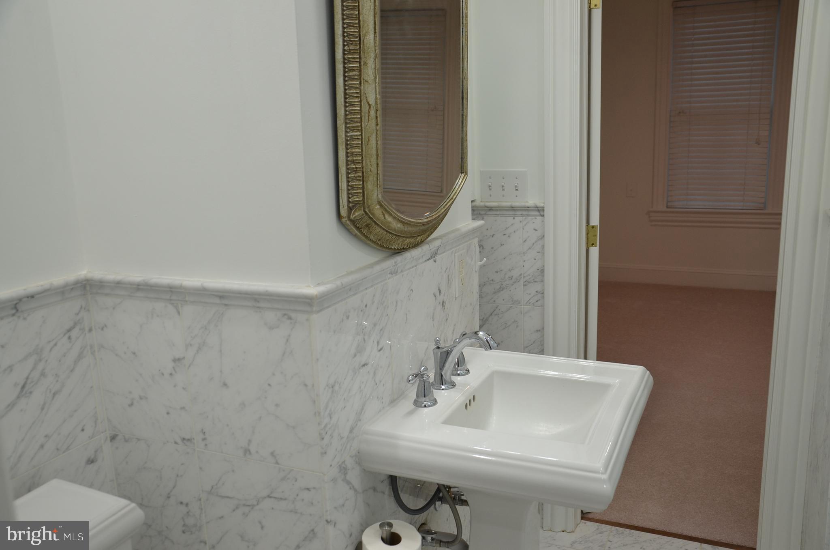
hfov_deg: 59.6
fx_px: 725
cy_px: 275
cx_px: 415
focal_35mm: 32
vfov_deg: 41.5
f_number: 4.5
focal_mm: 21
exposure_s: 1/80
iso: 400
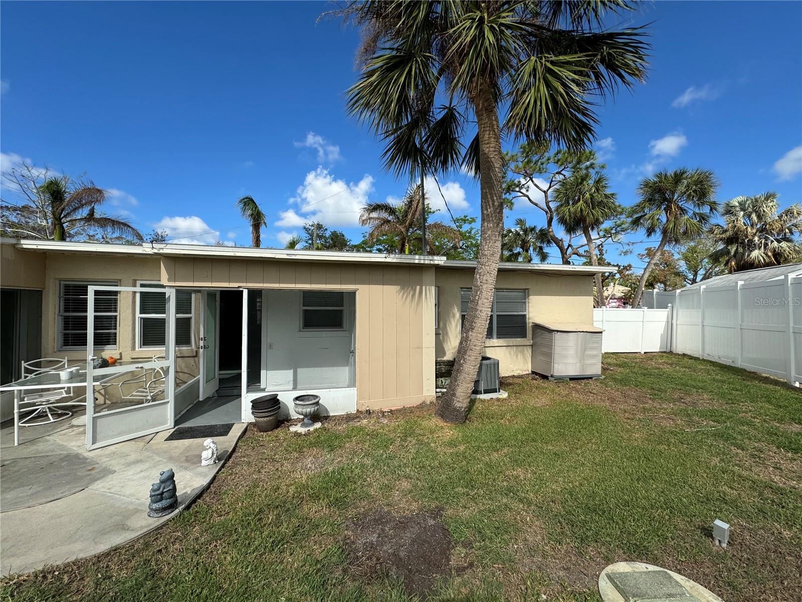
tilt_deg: +1.2
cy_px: 301
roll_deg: +0.1
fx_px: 324
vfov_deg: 85.7
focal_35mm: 14
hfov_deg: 102.1
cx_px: 401
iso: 50
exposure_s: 1/1976
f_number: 2.2
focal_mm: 2.22
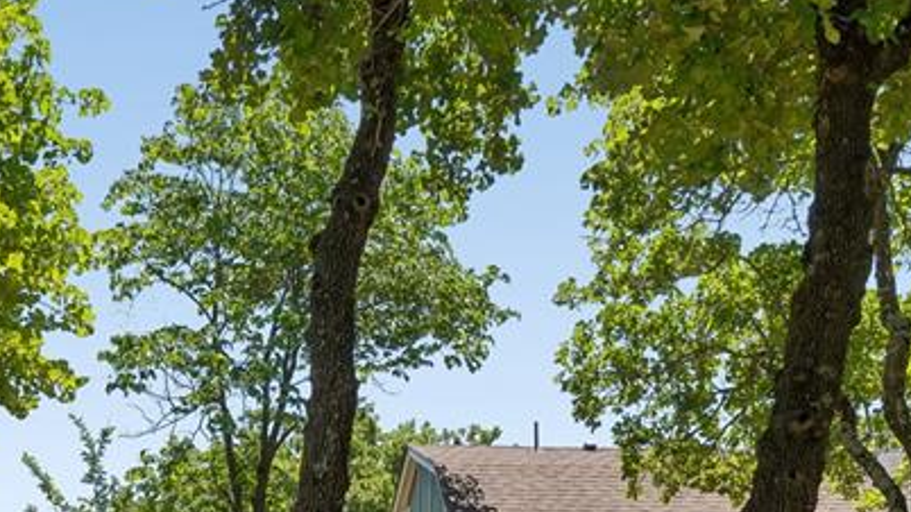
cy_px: 711
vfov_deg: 19.4
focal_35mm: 56
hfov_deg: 36.5
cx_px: 248
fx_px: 1353
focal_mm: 14
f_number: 9
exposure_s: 1/320
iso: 100
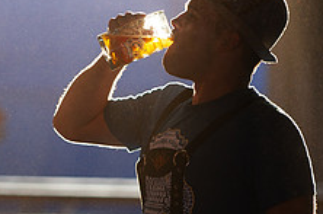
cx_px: 67
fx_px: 4100
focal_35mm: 458
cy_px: 191
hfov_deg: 4.5
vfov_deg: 3.0
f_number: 2.8
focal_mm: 175
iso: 200
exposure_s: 1/400
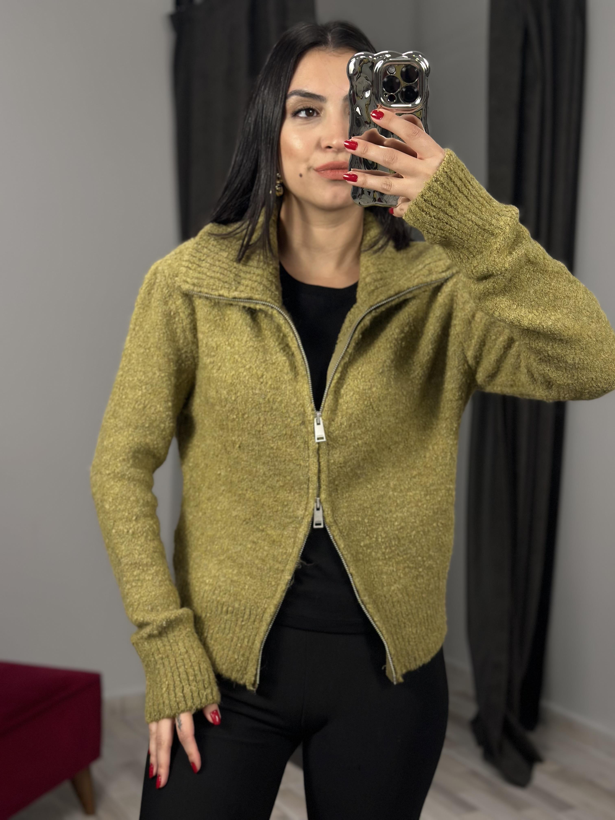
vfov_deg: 39.7
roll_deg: +0.4
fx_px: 1137
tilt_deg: -27.2
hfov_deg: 30.3
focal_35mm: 48
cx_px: 308
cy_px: 410
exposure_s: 1/103
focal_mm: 6.86
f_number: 1.78
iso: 64
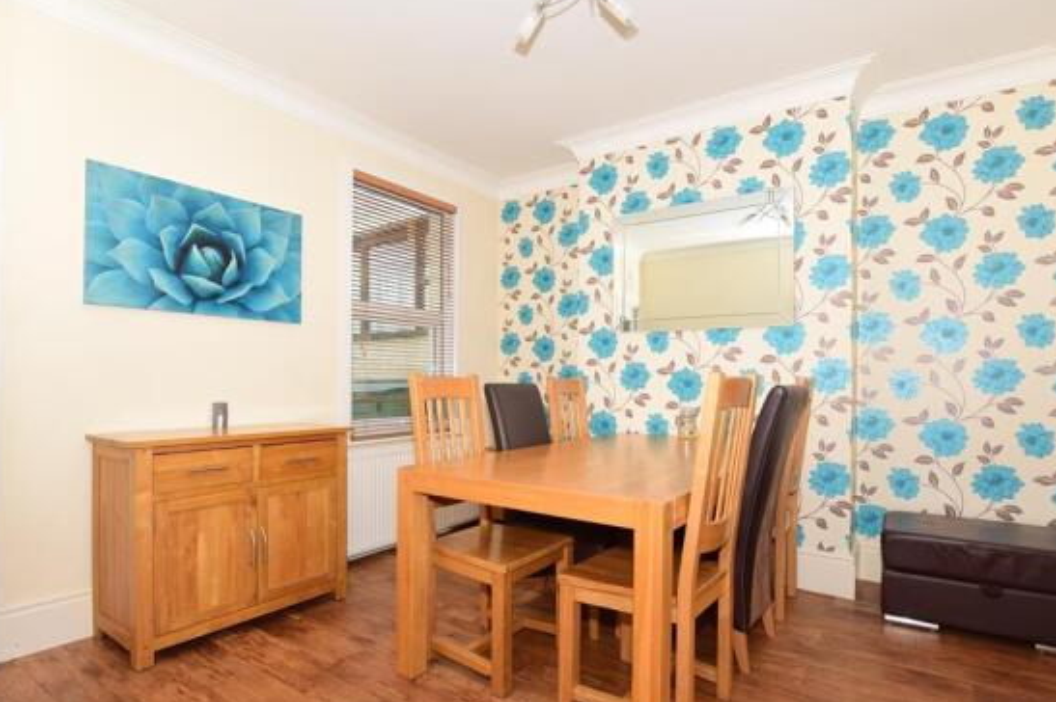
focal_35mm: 18
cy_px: 377
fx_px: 528
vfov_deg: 67.2
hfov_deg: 90.0
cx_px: 515
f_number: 5.6
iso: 400
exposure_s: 1/100
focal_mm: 10
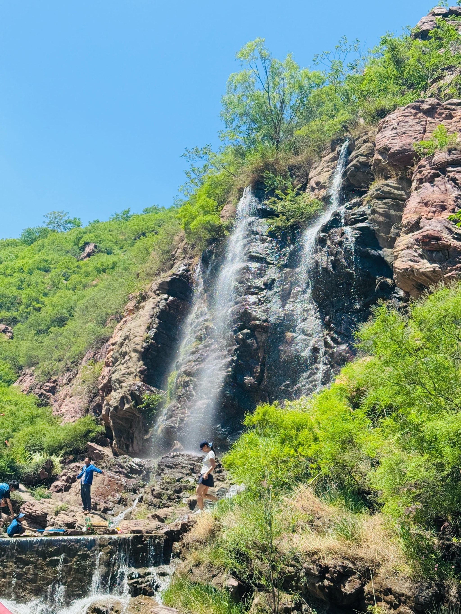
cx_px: 230
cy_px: 307
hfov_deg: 30.3
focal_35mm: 48
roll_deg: +0.6
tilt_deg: +17.2
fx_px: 852
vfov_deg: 39.7
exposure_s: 1/2415
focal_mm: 6.76
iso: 64
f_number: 1.78
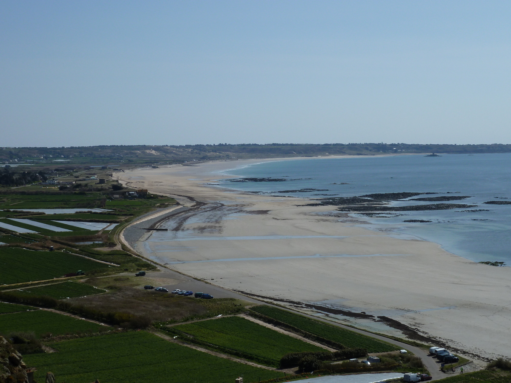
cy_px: 192
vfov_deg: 23.3
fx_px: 930
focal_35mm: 63
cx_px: 256
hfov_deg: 30.7
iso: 80
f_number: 5.6
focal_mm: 10.3
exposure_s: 1/800
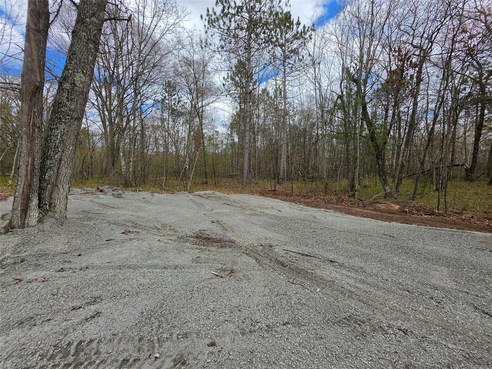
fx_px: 185
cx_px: 246
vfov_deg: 89.9
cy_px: 184
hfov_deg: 106.2
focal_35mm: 13
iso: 32
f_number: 1.9
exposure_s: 1/1093
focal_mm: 2.2
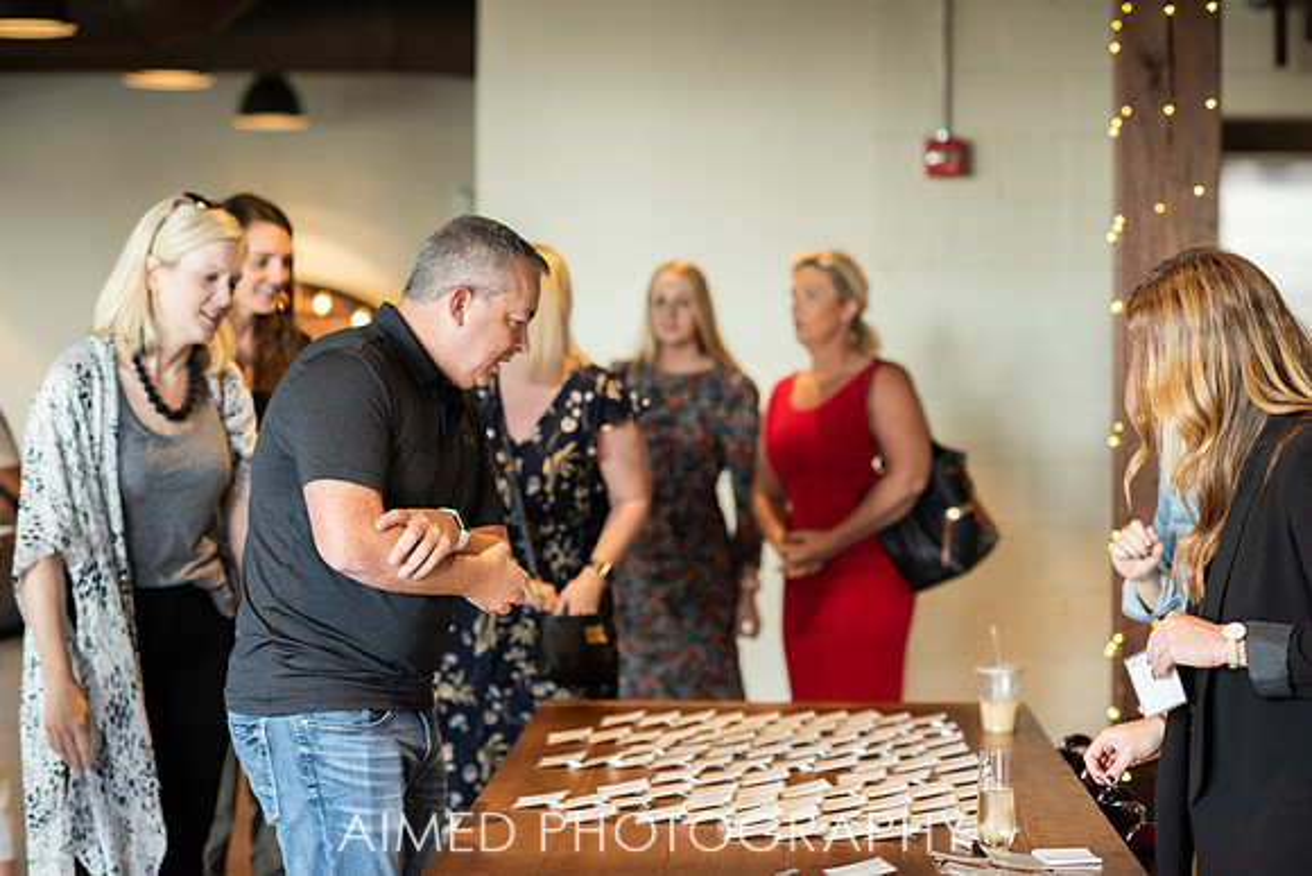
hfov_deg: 23.9
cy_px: 438
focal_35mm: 85
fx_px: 3098
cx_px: 656
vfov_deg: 16.1
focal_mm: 85
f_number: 2.5
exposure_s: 1/200
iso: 1250
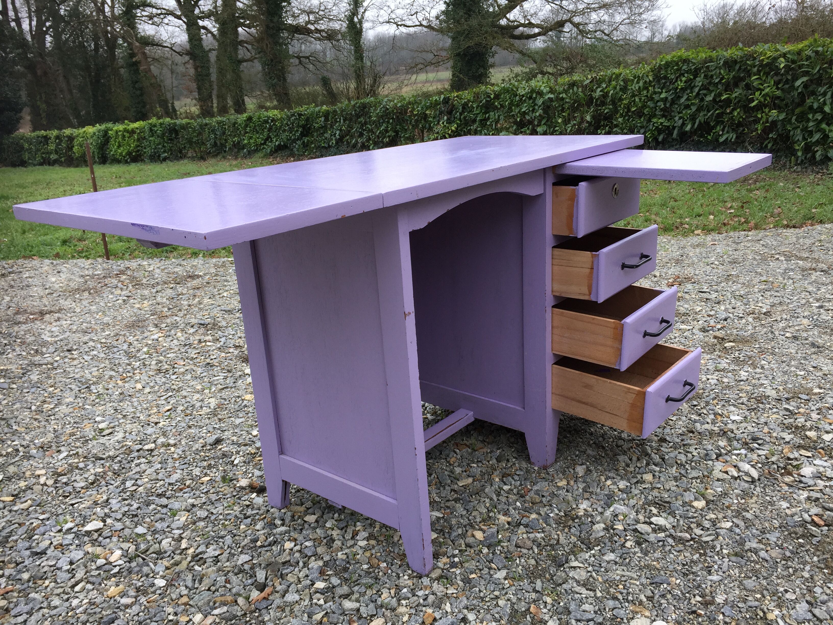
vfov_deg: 48.2
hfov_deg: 61.7
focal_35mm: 29
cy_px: 312
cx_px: 416
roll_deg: +2.5
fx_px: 698
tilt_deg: -18.8
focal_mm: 4.15
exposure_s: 1/50
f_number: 2.2
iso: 32
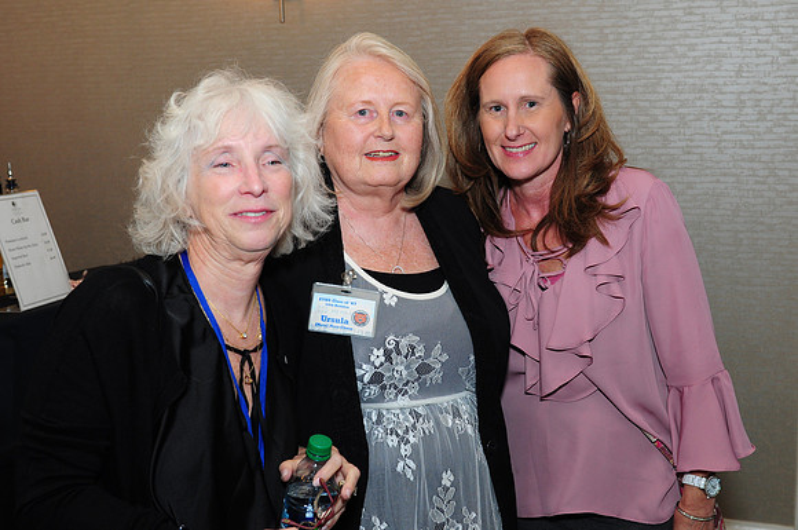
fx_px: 1029
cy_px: 265
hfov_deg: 42.4
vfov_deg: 28.9
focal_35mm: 46
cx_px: 399
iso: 500
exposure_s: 1/60
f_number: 5
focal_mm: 31
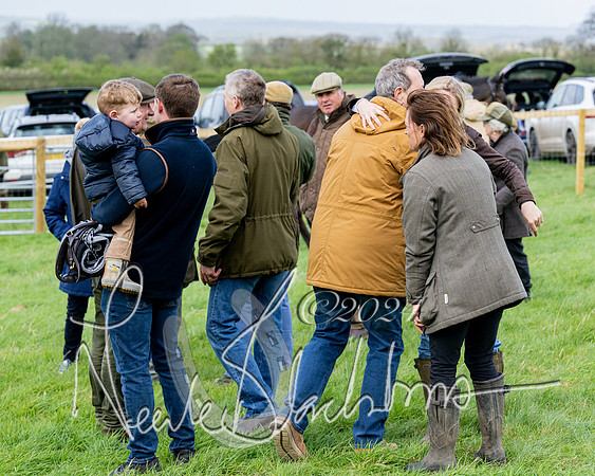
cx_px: 487
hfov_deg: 17.7
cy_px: 238
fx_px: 1893
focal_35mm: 108
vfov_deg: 14.3
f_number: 4
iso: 400
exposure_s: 1/1600
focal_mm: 70
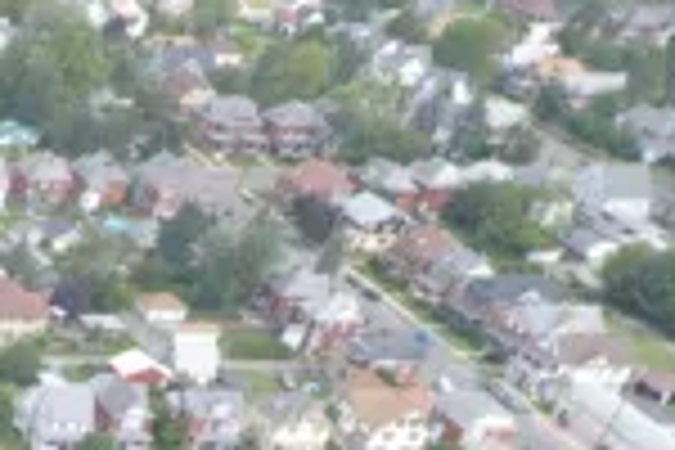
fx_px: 1500
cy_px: 680
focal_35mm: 80
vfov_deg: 15.7
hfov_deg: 16.1
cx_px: -830
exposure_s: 1/640
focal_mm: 16
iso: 400
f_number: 5.6
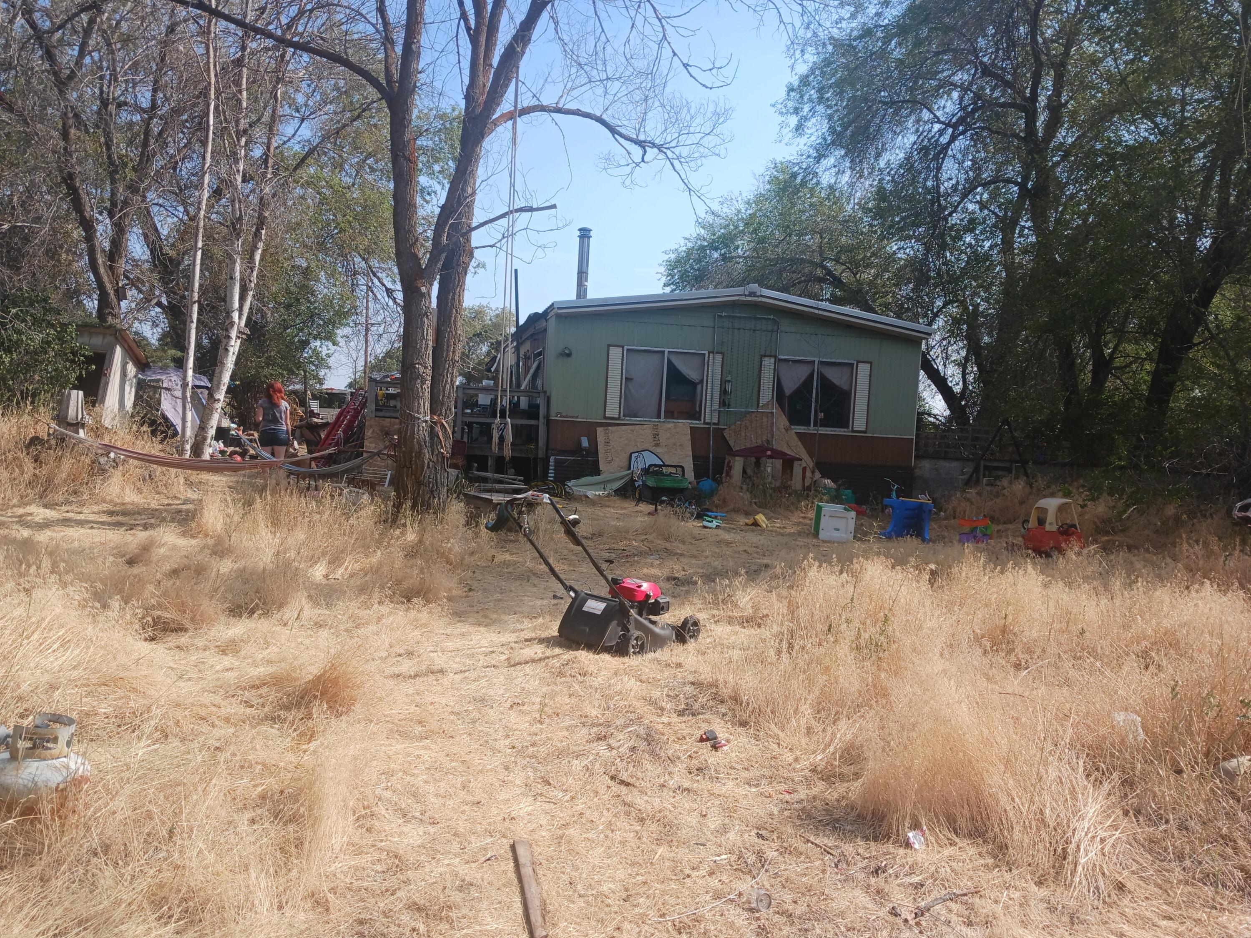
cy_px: 469
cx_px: 626
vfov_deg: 51.4
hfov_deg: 65.3
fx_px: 976
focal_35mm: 27
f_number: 1.8
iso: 20
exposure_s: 1/222
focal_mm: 4
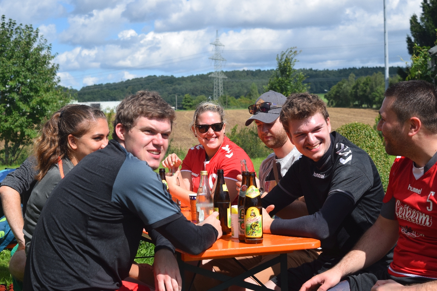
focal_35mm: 69
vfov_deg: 19.7
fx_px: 838
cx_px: 218
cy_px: 146
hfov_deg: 29.2
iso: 400
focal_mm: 46
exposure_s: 1/1600
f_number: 6.3
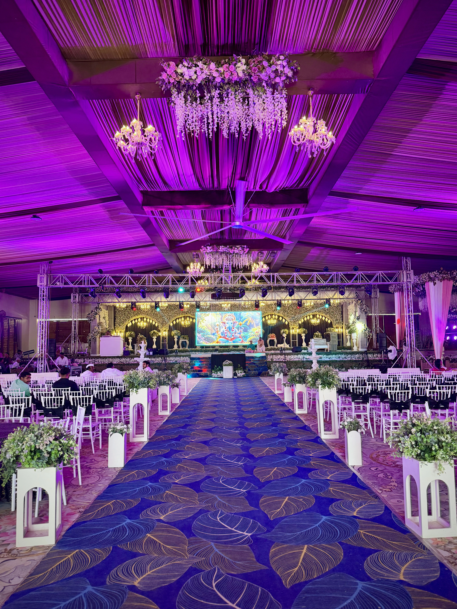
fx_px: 422
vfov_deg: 71.6
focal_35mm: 24
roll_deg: -1.1
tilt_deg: +4.9
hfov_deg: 56.8
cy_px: 304
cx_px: 228
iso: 250
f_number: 1.78
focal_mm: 6.76
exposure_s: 1/50
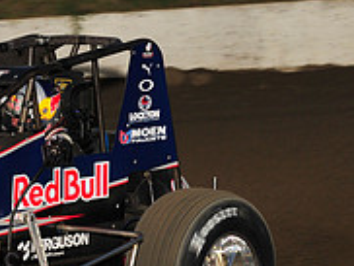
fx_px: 3287
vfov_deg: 4.6
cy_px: 169
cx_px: -56
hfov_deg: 6.1
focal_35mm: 321
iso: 800
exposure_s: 1/320
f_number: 7.1
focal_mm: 105
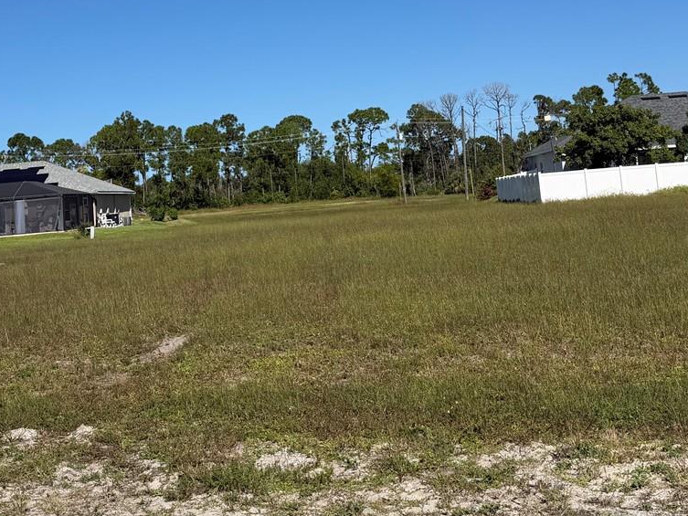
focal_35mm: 51
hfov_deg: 37.4
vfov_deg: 28.0
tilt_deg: +2.2
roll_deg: +2.7
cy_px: 101
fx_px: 1014
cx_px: 301
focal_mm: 6.76
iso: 80
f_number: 1.78
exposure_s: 1/7353
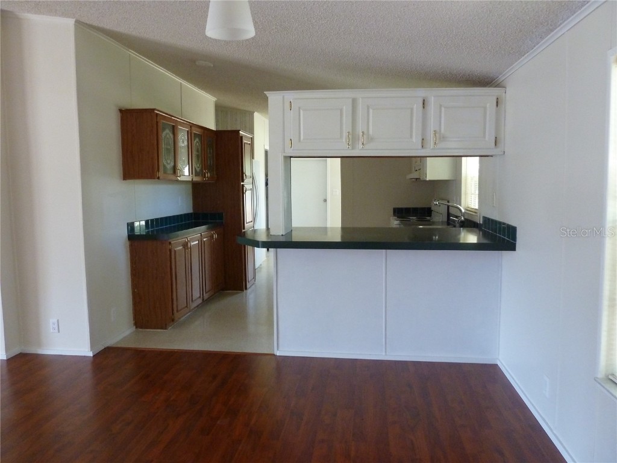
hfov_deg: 69.4
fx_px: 446
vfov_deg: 54.9
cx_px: 308
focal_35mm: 25
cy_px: 232
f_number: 3.3
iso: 400
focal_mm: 4.1
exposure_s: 1/25
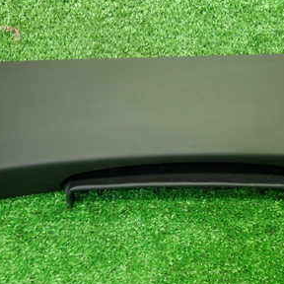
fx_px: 427
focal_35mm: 46
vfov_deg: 36.8
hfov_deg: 36.4
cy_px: 132
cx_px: 192
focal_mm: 4.5
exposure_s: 1/40
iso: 200
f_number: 2
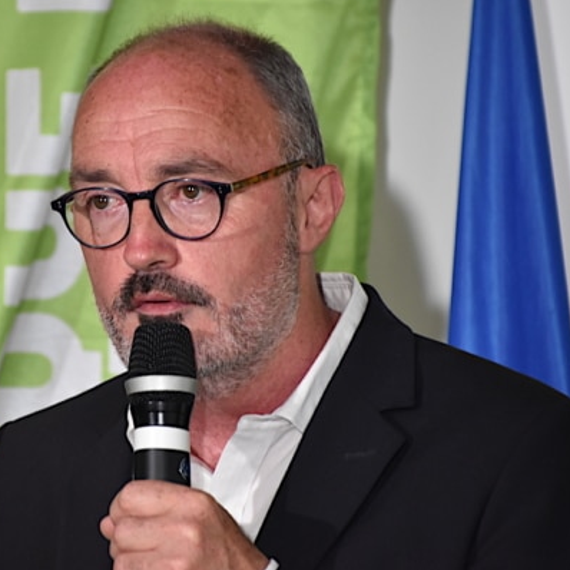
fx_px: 10749
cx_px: 205
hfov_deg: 3.0
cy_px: 285
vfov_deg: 3.0
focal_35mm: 577
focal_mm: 300
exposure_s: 1/160
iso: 1600
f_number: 6.3
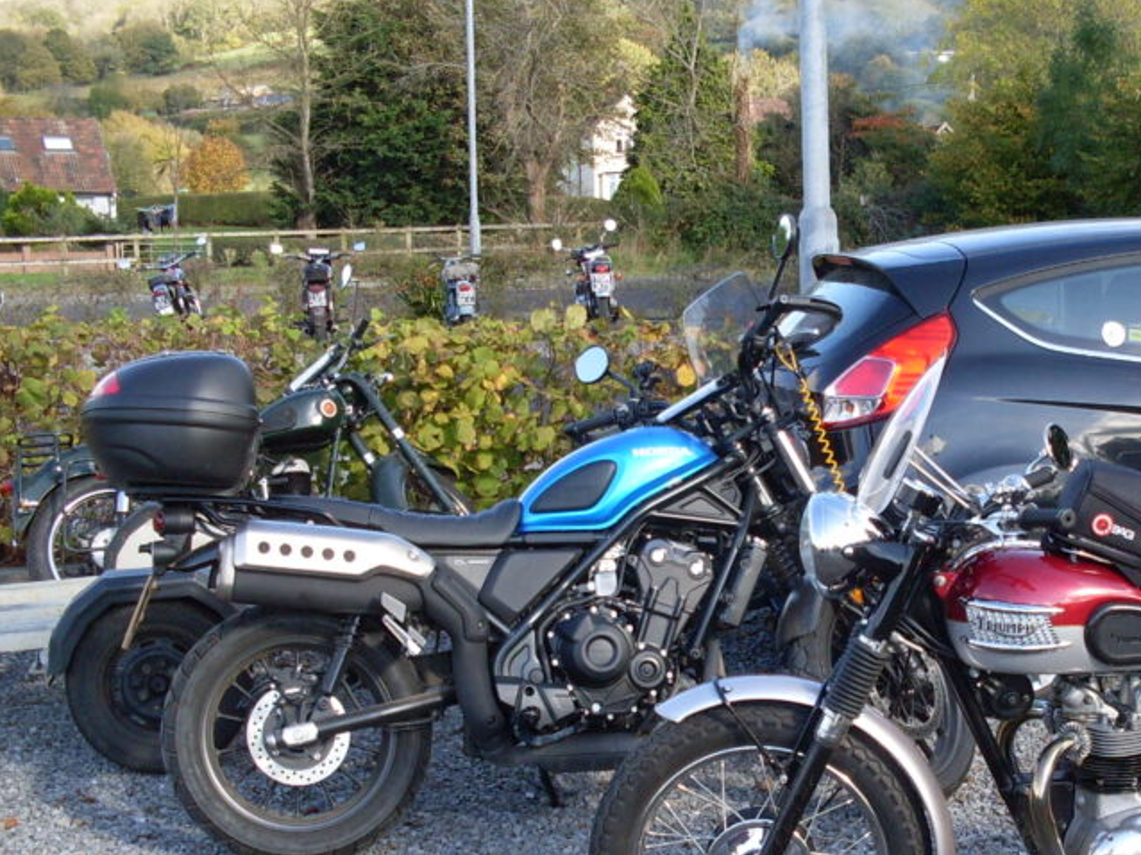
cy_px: 662
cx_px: 882
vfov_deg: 23.7
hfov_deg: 31.0
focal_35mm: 61
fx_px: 2010
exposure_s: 1/350
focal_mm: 6.3
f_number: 2.8
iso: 80
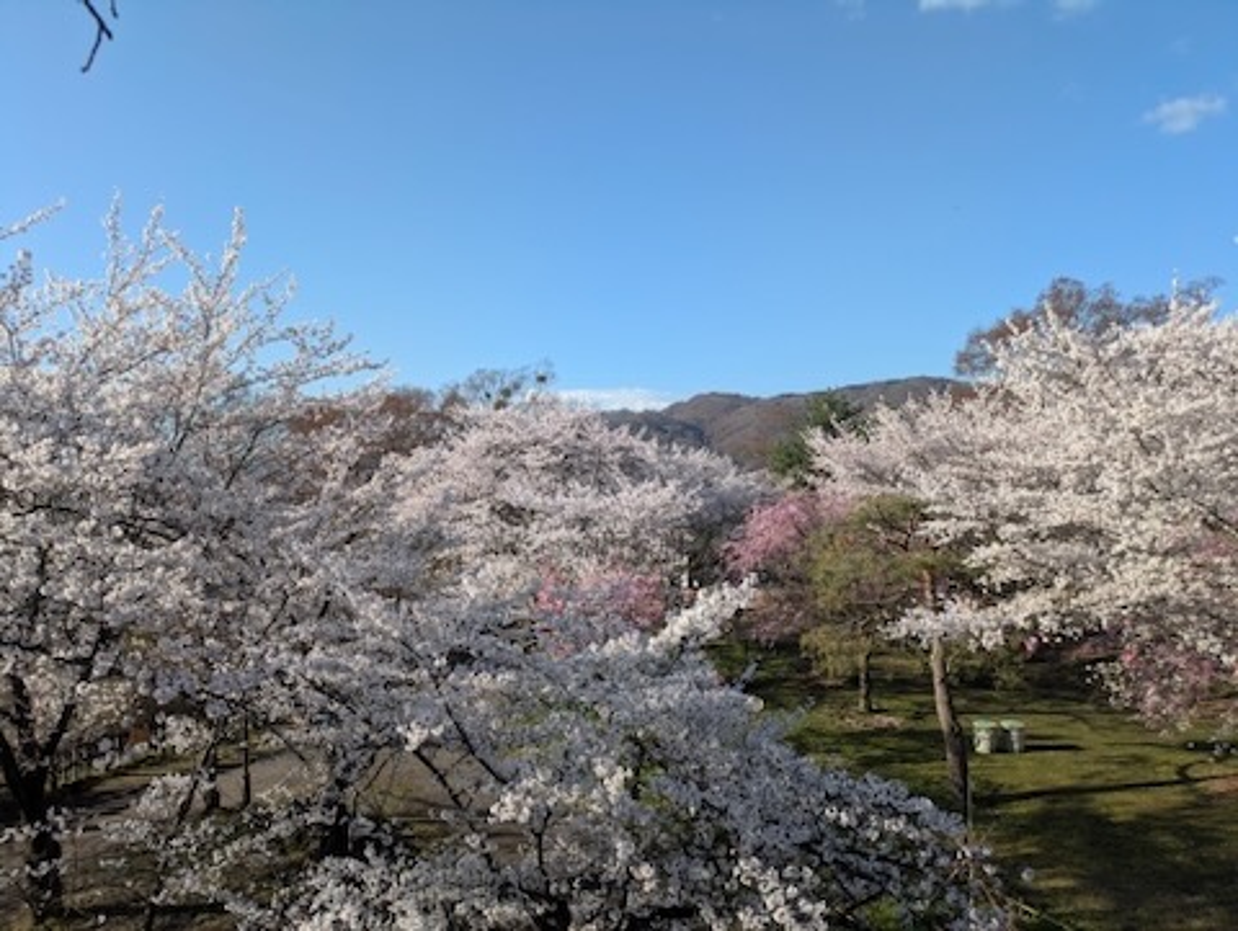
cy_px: 466
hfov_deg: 69.3
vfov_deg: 55.0
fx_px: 895
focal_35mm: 25
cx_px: 619
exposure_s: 1/1269
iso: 51
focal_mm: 5.43
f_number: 1.89
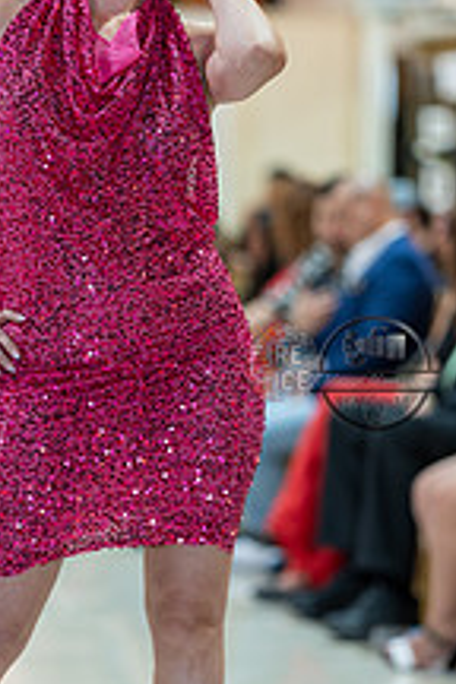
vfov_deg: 11.6
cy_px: 374
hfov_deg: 7.7
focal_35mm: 177
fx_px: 3363
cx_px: 104
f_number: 1.4
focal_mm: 85
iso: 320
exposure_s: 1/160
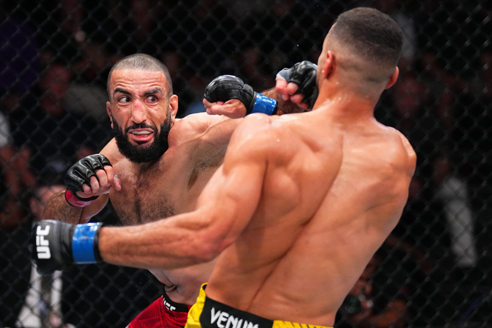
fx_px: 1763
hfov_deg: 15.9
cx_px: 246
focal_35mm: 129
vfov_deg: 10.6
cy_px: 164
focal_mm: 129
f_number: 2.8
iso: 5000
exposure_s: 1/1600
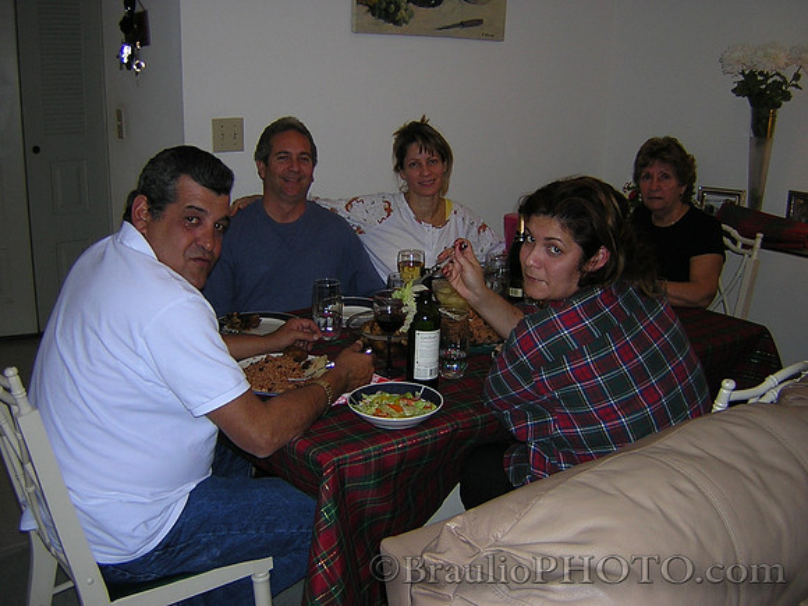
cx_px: 404
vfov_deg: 39.7
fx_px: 840
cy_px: 303
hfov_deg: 51.4
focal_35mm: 36
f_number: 2.6
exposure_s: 1/60.1
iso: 100
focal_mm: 4.7
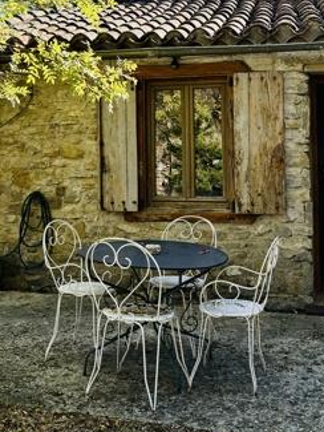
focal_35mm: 48
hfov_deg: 30.3
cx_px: 150
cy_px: 101
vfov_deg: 38.5
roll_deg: +0.5
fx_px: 599
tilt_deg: +3.5
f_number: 1.6
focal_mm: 5.96
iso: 50
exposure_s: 1/2012
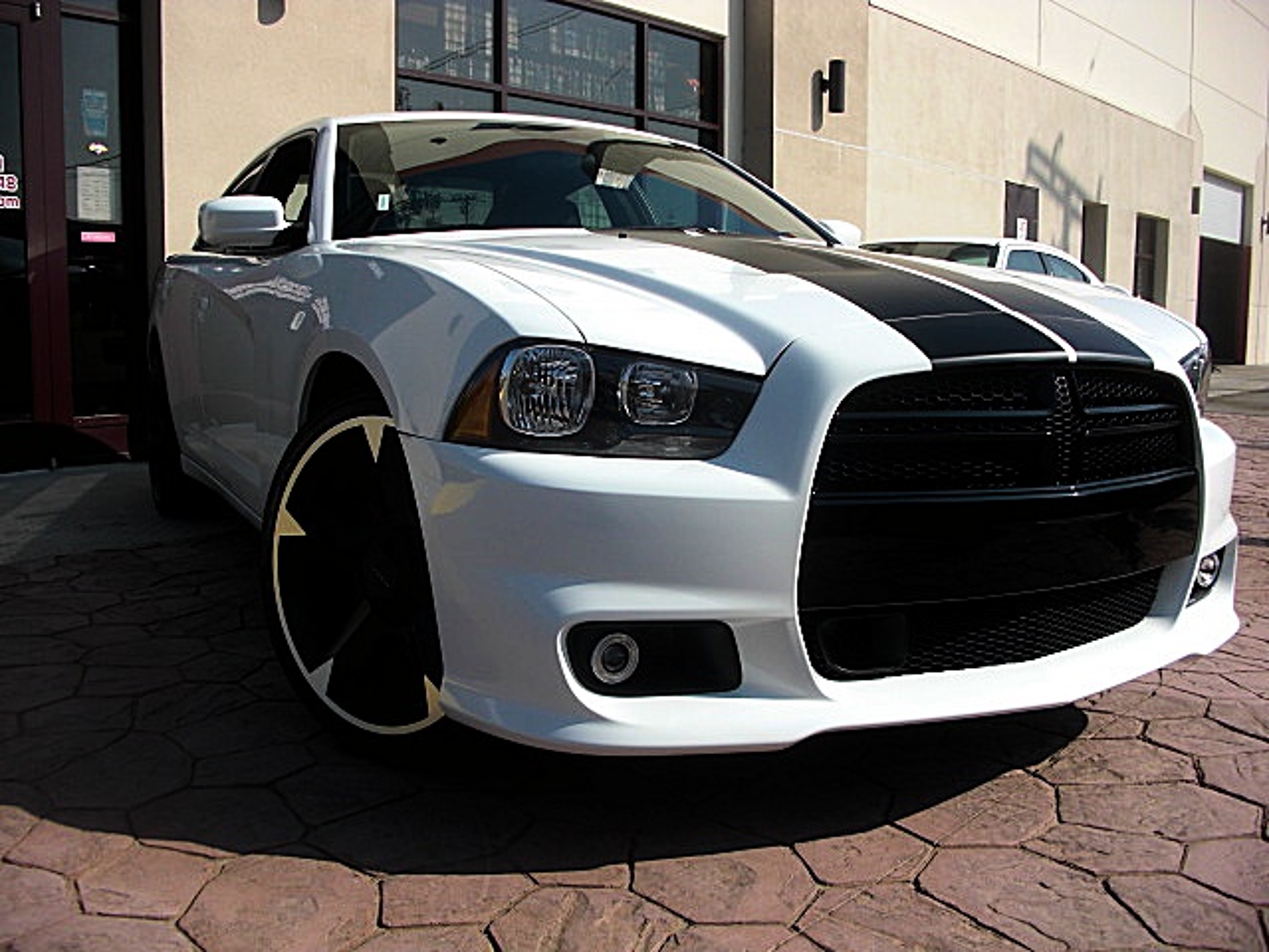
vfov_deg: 39.7
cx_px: 634
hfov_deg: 51.4
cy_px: 476
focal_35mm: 36
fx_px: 1320
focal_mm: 6.3
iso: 50
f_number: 7.9
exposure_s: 1/160
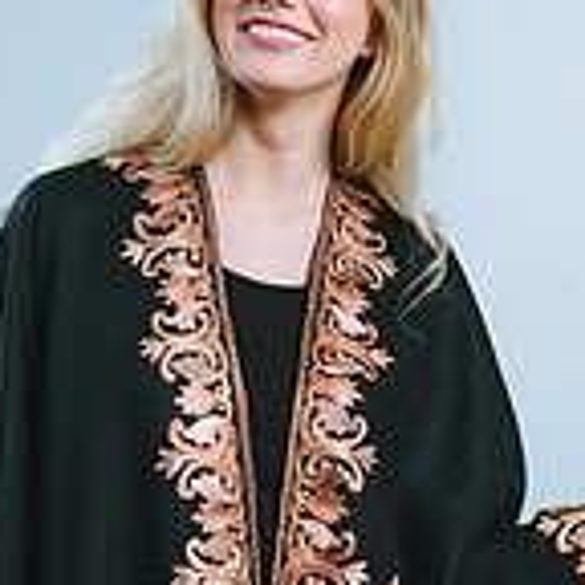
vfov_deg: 7.7
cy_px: 459
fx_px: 4321
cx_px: 260
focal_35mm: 226
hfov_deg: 7.7
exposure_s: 1/160
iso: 100
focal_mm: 85
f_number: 4
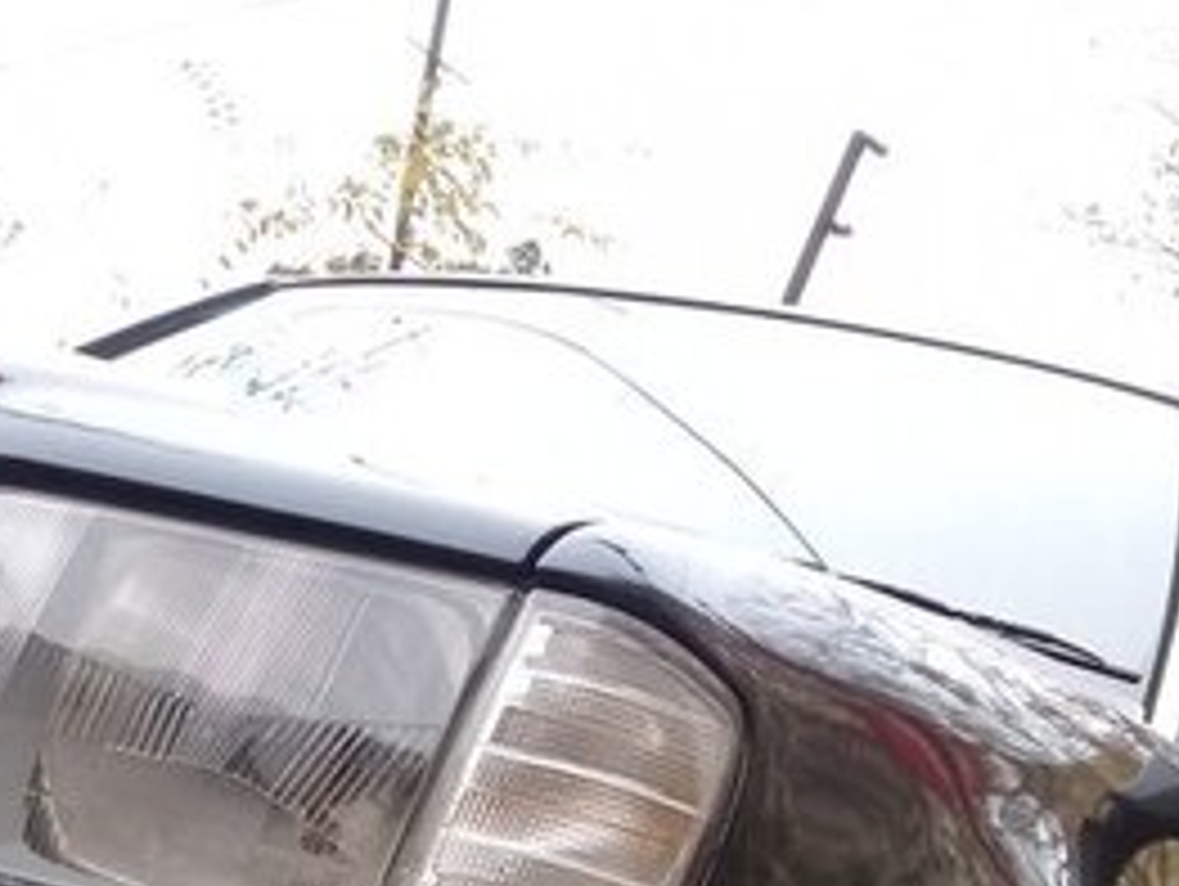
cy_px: 992
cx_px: 198
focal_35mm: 78
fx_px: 2659
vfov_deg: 18.2
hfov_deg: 24.5
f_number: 2.2
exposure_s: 1/33
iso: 64
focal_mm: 3.3
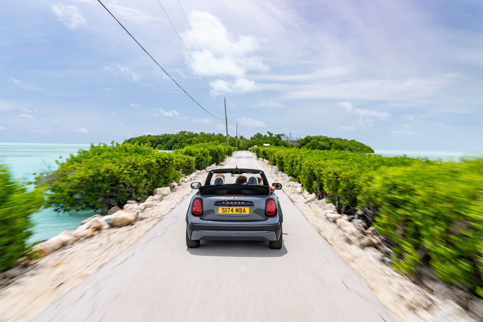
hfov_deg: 57.2
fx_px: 443
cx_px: 242
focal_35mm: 33
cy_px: 161
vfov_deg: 40.0
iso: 160
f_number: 16
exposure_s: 1/40
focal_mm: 33
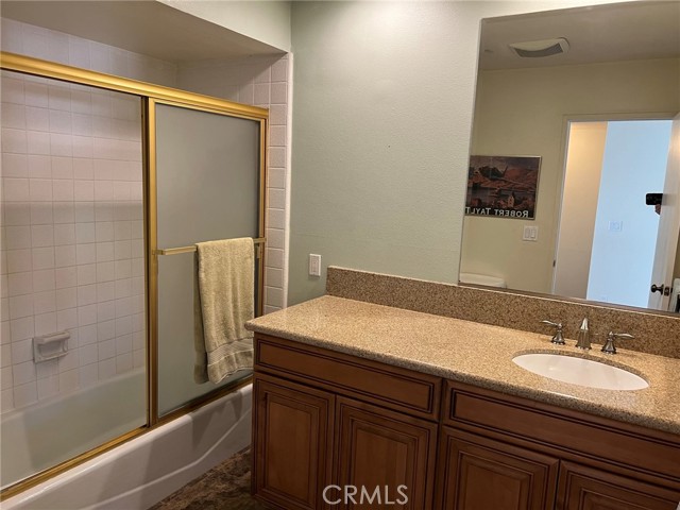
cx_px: 340
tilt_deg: -8.4
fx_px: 511
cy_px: 255
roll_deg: -2.4
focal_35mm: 26
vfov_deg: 53.1
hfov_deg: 67.3
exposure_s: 1/60
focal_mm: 5.7
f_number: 1.5
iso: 160
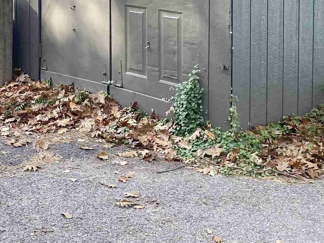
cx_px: 117
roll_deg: +1.6
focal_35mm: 74
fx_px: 693
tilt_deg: -5.3
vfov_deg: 19.0
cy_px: -33
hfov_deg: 26.2
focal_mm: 4.25
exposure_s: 1/215
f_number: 1.8
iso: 32
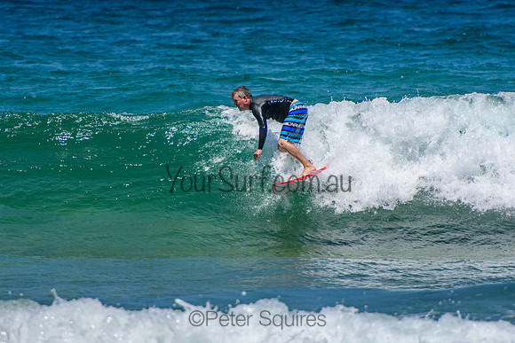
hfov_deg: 3.4
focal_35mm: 600
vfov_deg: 2.3
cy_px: 172
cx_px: 258
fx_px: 8585
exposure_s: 1/2000
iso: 220
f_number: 5.6
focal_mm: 400
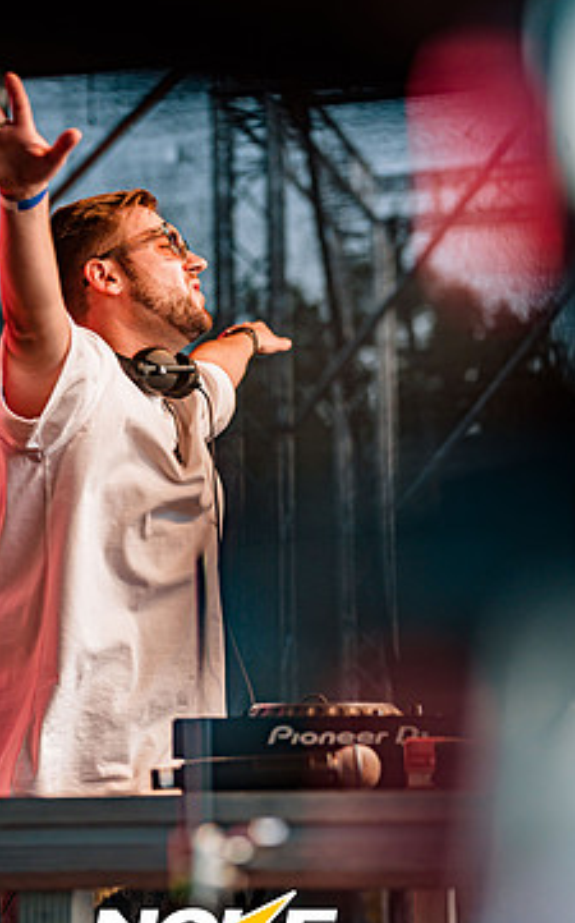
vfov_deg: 23.3
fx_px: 2236
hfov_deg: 14.6
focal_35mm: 89
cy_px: 465
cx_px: 215
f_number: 2.5
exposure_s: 1/160
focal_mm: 70
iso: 250
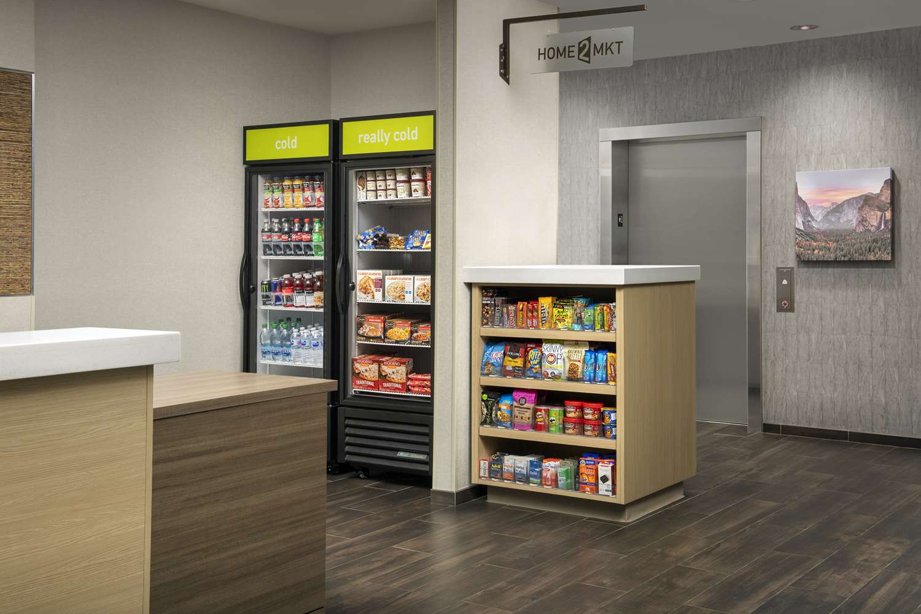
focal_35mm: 44
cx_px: 460
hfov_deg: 44.5
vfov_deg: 30.5
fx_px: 1126
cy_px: 307
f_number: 11
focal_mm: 44
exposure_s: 1/250
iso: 250
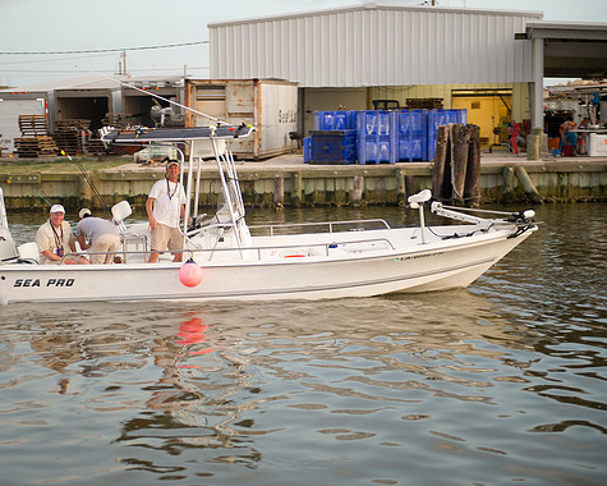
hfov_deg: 26.7
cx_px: 263
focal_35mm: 71
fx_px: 1276
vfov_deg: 21.6
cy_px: 240
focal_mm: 62
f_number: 2.8
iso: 125
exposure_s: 1/50
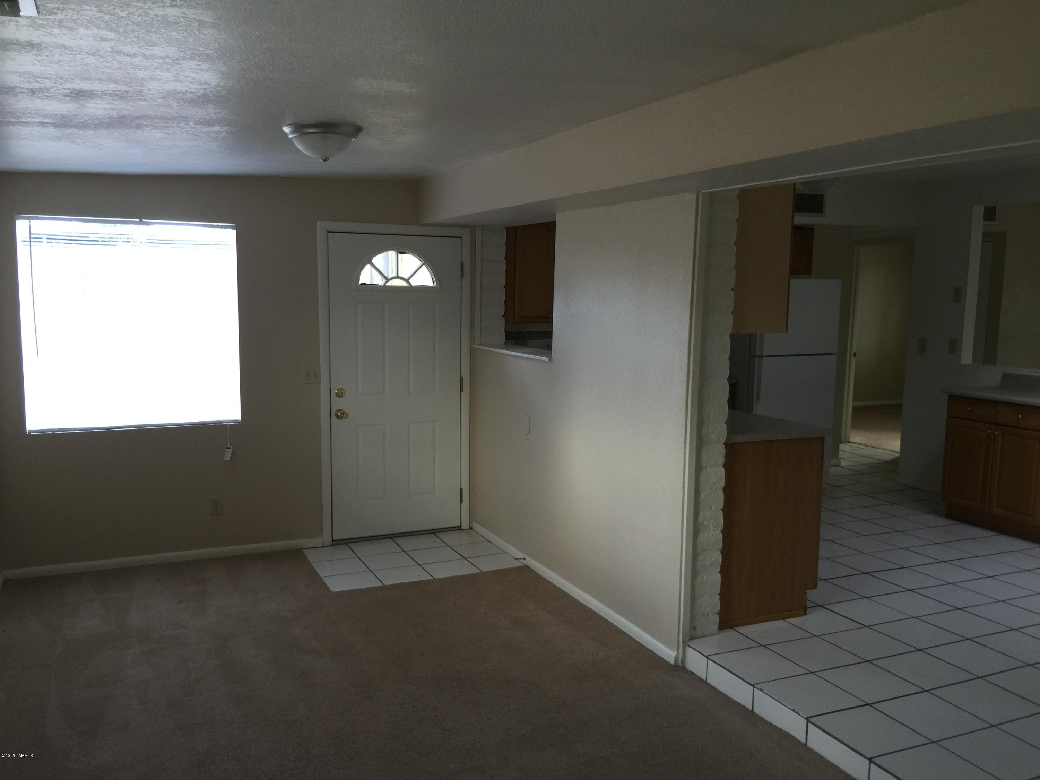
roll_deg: -1.2
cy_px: 390
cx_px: 520
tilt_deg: -8.0
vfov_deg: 48.2
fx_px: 871
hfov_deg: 61.7
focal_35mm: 29
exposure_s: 1/30
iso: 50
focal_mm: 4.15
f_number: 2.2
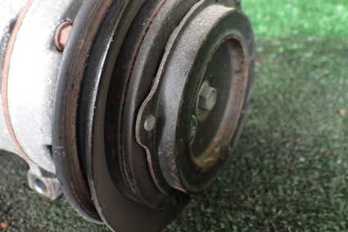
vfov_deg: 30.3
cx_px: 128
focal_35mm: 44
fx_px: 426
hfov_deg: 44.1
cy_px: 76
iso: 800
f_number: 2.3
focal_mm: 5.4
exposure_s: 1/125
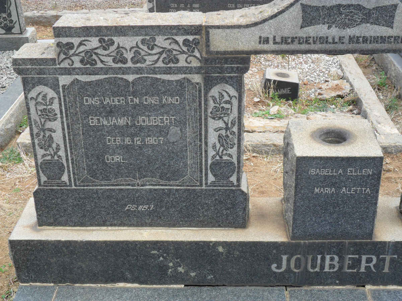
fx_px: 604
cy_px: 150
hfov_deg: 36.8
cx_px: 201
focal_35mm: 52
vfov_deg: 28.0
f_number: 5
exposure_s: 1/90
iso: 100
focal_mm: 9.3
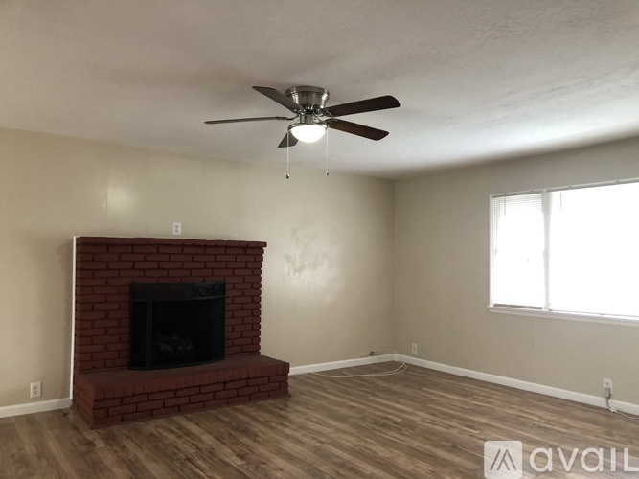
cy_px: 240
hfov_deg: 63.5
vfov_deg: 49.7
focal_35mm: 28
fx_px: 517
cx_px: 320
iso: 50
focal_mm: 3.99
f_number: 1.8
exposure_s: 1/15
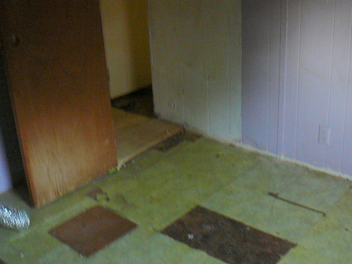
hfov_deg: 41.0
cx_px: 216
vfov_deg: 31.5
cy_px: 137
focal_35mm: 46
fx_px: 468
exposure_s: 1/8
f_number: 2.8
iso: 200
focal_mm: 5.2
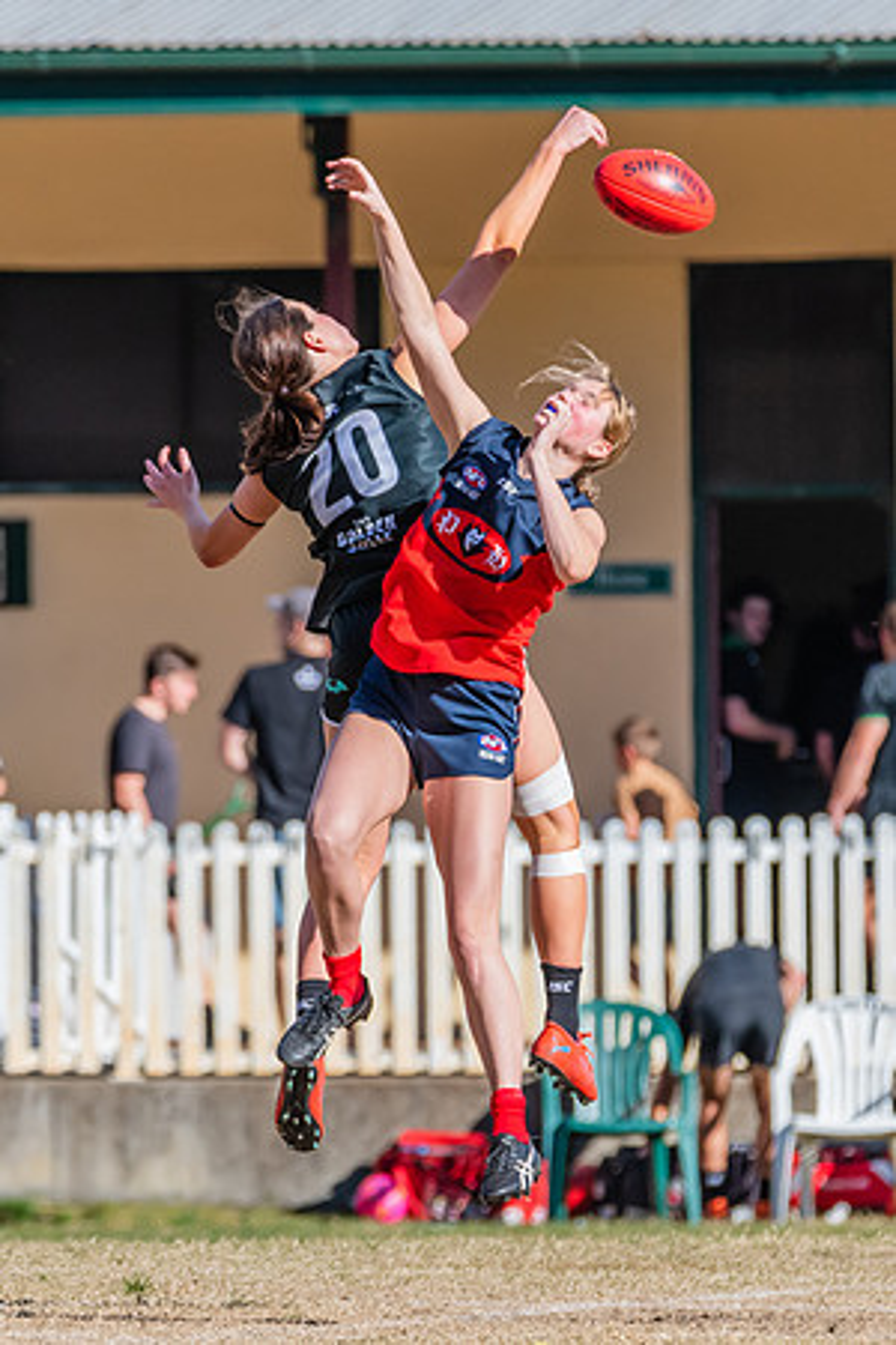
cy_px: 699
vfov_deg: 2.5
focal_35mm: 812
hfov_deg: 1.7
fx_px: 30321
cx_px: 364
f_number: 10
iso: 800
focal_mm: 420
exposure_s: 1/1600
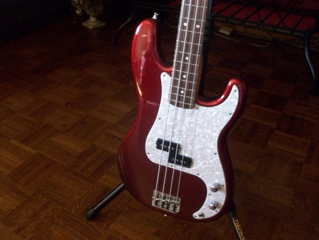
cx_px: 160
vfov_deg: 41.8
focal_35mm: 34
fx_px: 313
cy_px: 120
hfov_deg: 54.0
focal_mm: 5.7
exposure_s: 1/8
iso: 200
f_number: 2.8
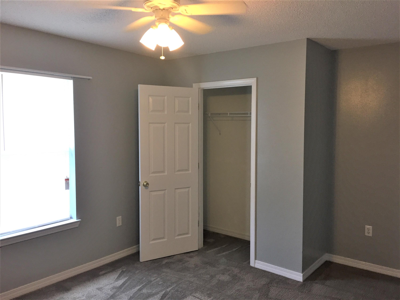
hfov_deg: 61.7
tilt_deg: -4.3
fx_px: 335
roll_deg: -1.5
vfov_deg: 48.2
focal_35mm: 29
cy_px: 150
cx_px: 200
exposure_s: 1/30
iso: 50
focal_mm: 4.15
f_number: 2.2
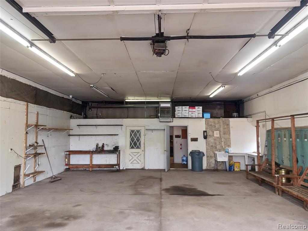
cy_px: 116
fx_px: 240
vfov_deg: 51.4
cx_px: 154
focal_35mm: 27
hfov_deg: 65.3
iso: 160
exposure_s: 1/30
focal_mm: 4
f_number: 1.8
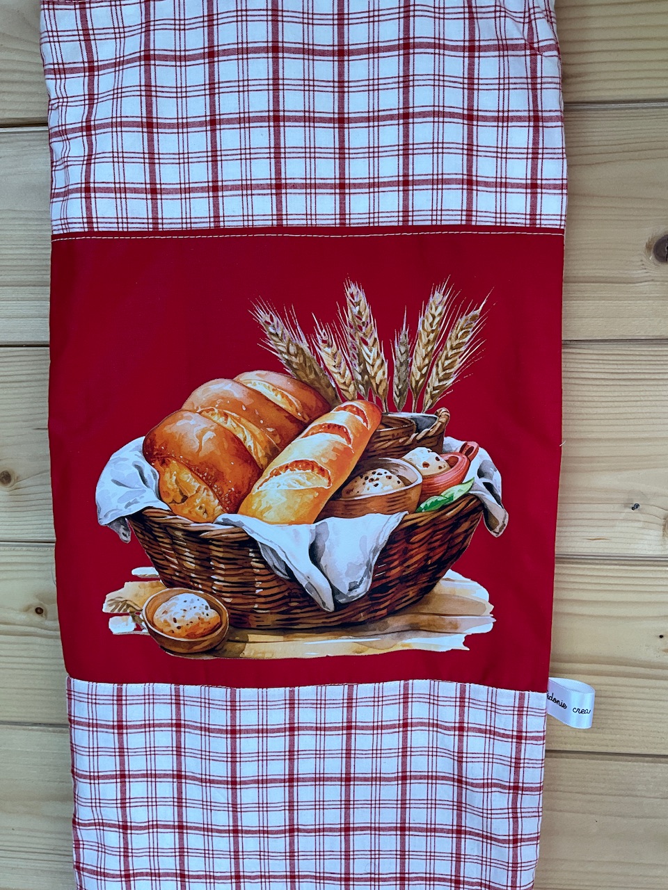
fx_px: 746
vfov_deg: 61.7
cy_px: 445
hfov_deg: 48.2
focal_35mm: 29
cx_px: 334
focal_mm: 3
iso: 32
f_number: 1.8
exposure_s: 1/50
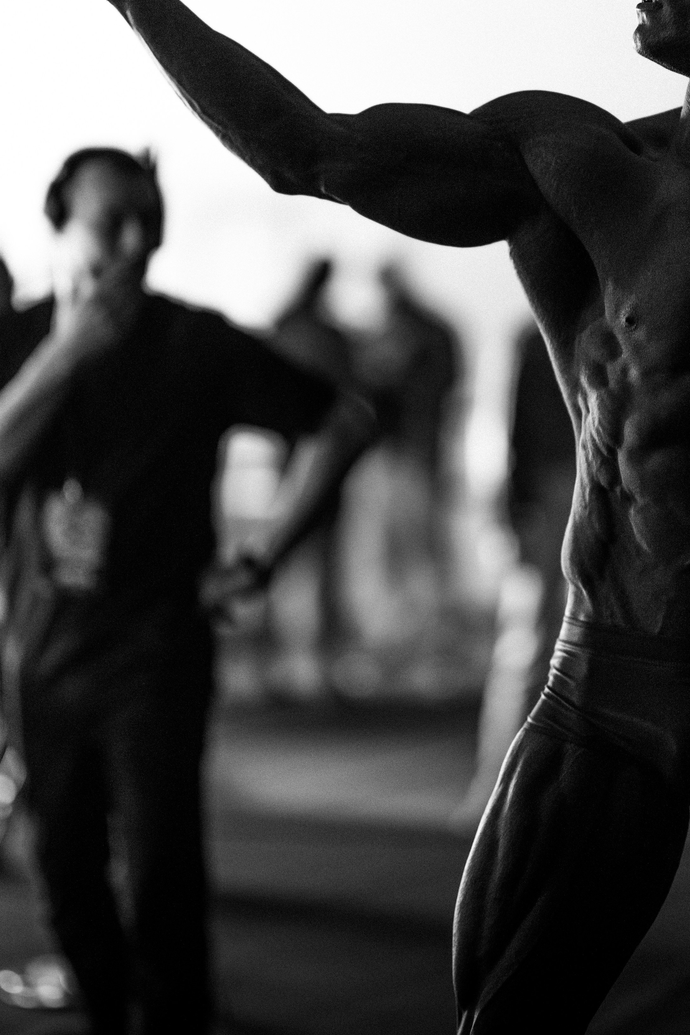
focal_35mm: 132
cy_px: 440
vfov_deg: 15.5
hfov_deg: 10.4
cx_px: 421
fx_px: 3796
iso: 4000
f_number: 1.4
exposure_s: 1/500
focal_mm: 105
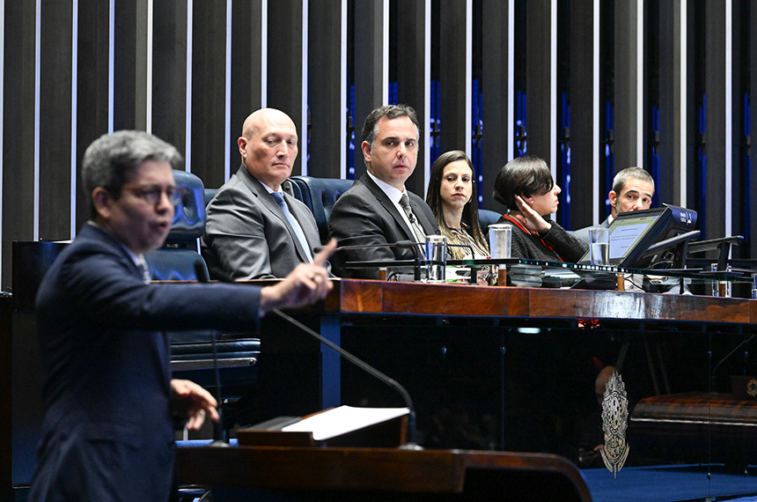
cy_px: 251
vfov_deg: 8.0
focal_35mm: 170
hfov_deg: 12.1
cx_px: 378
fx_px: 3568
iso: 8000
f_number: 6.3
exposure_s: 1/100
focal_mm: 170
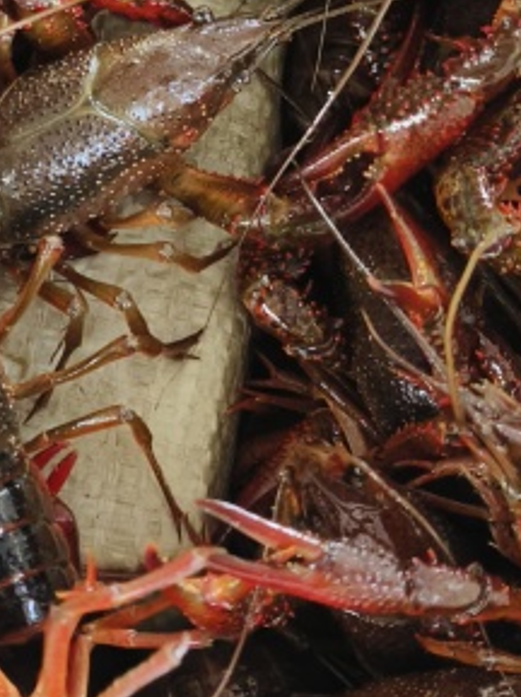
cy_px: 165
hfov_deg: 17.1
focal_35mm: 85
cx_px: 63
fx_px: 1710
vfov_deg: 22.8
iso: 1456
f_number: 1.75
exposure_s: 1/355
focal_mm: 5.5
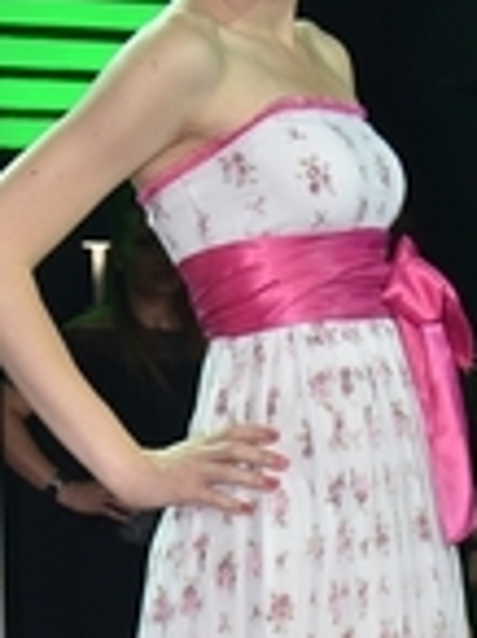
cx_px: 280
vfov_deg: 11.0
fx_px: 3312
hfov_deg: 8.2
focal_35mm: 180
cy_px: 472
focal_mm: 35
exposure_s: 1/60
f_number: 6.3
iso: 640
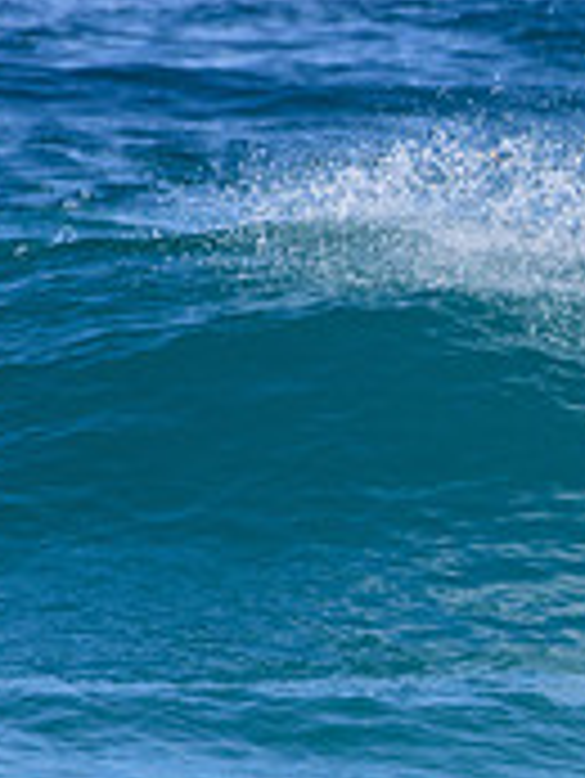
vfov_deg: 0.8
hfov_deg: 0.6
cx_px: 1238
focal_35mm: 2418
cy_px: 632
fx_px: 54418
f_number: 5.6
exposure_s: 1/2000
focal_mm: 500
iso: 360
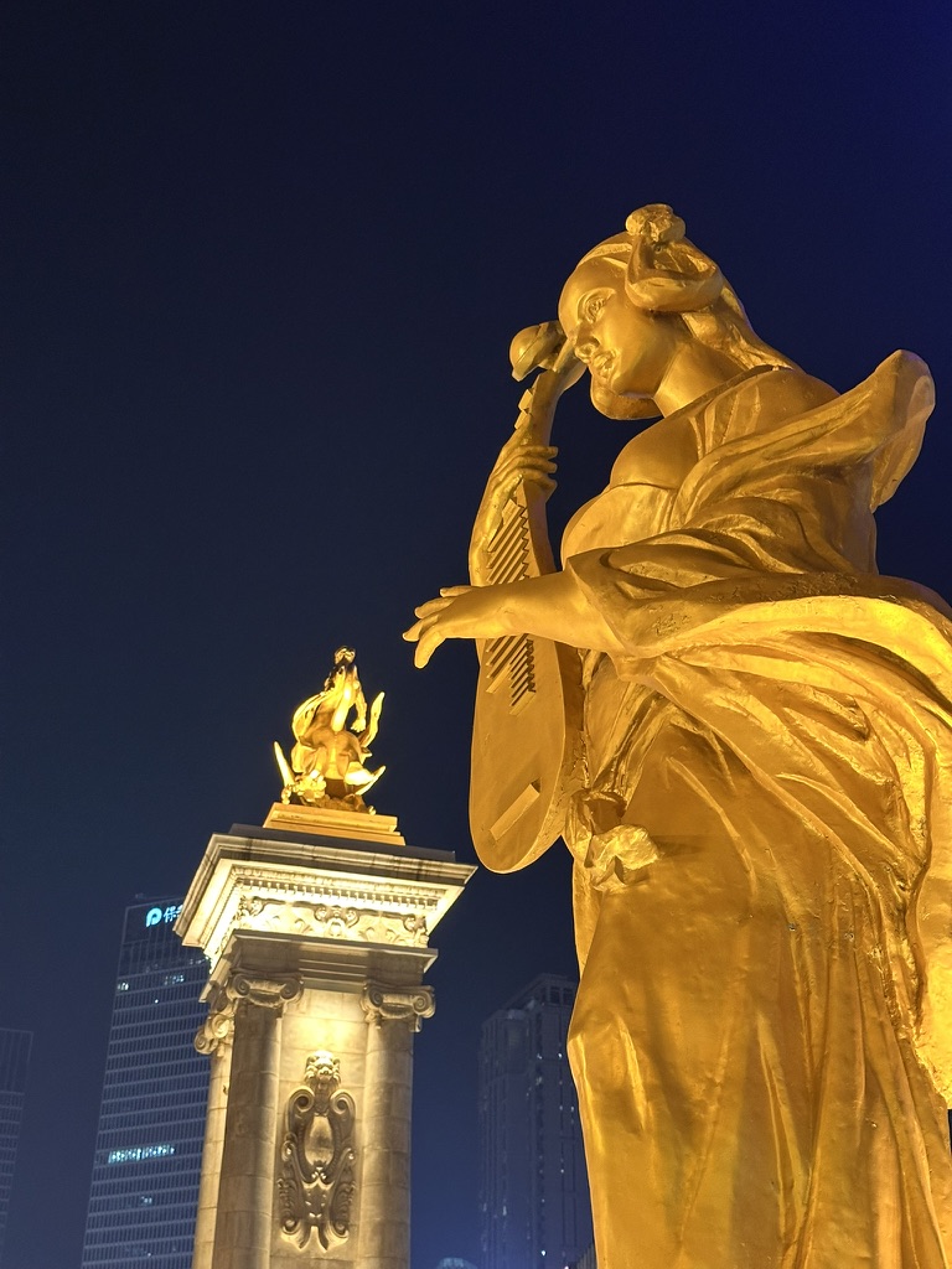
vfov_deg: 39.7
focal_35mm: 48
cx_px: 476
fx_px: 1760
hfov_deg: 30.3
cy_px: 634
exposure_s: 1/33
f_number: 1.78
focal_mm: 6.86
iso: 320
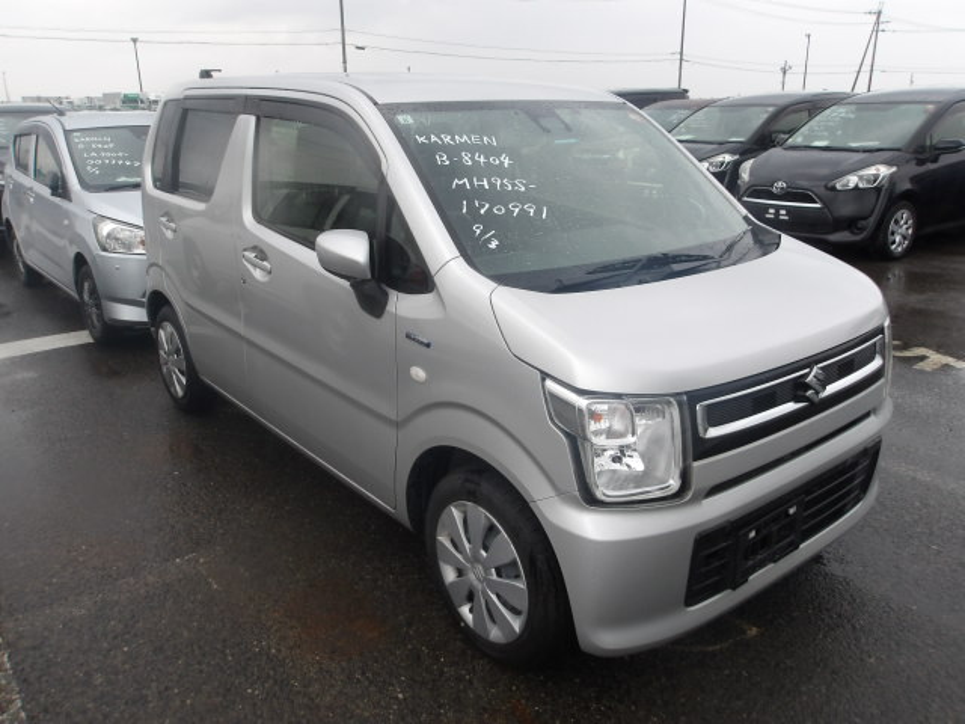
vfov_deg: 51.4
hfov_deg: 65.3
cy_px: 362
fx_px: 753
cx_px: 482
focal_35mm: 27
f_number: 10.4
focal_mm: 4.9
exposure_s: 1/60
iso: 227
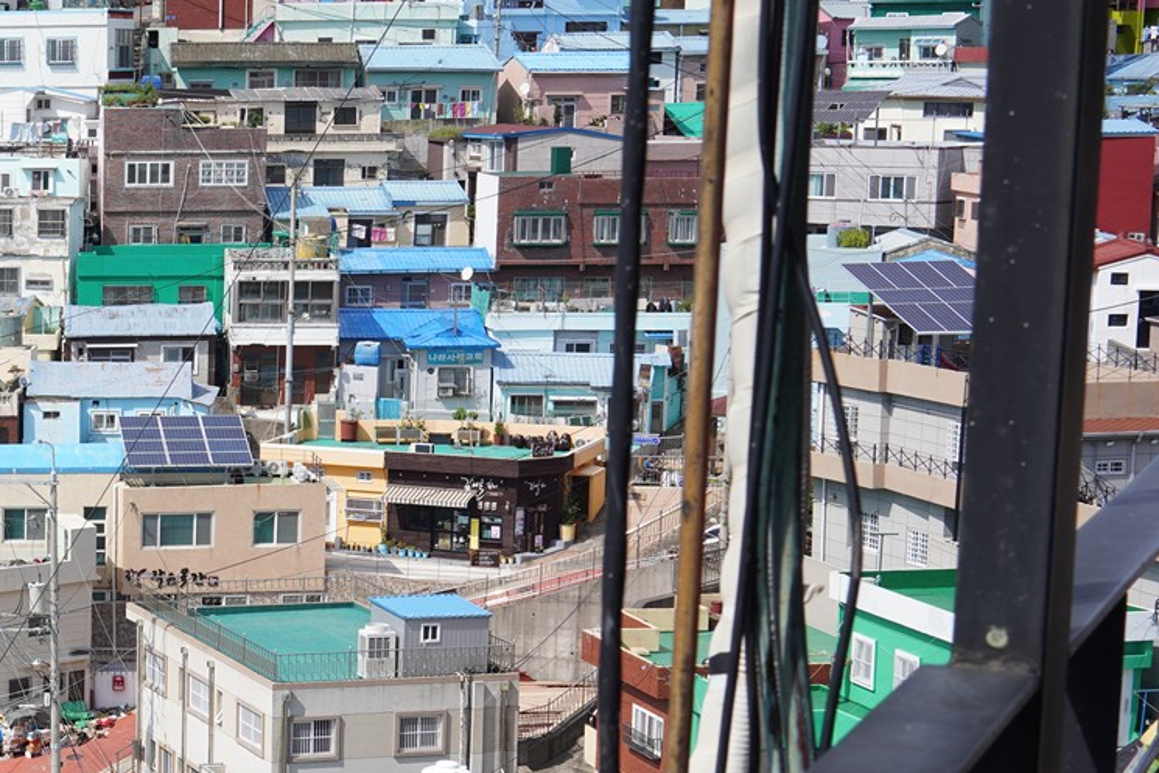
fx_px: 3027
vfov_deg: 14.5
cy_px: 561
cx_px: -250
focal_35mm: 94
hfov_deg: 20.2
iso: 100
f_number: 10
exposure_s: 1/125
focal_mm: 35
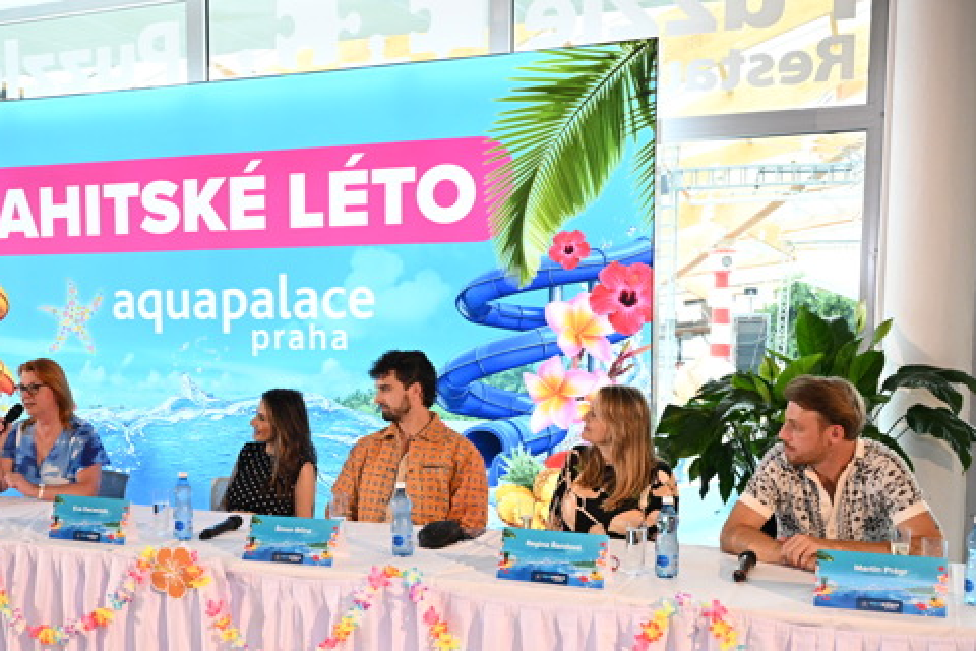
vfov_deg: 29.0
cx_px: 283
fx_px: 1247
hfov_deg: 41.8
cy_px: 435
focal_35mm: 46
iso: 2500
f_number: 6.3
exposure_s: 1/125
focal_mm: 32
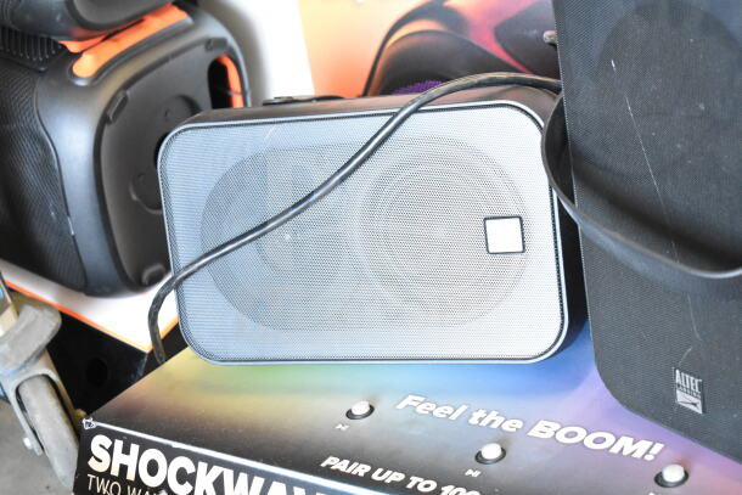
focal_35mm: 72
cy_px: 248
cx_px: 371
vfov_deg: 18.9
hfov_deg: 28.1
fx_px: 1484
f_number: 5.3
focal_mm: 48
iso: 5000
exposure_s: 1/80
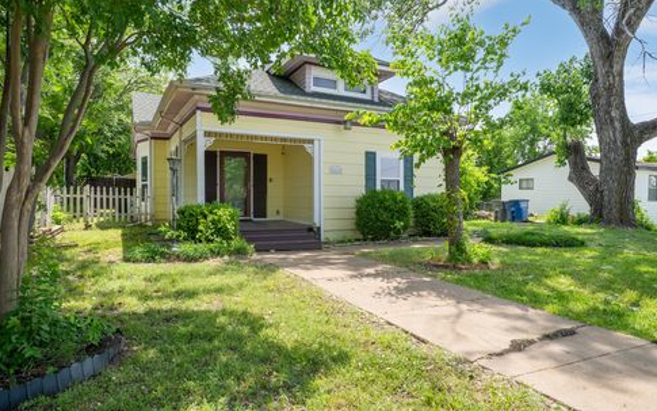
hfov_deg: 82.3
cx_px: 337
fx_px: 376
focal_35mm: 21
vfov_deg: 57.2
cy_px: 196
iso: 400
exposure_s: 1/50
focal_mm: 20
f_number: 10
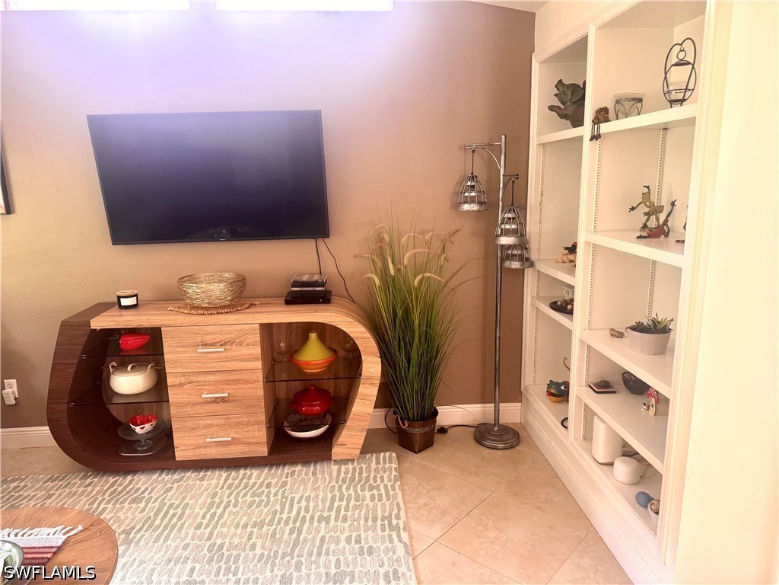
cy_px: 292
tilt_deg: -12.4
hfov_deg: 71.6
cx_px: 390
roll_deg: +1.6
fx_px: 540
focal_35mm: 24
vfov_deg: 56.8
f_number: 1.78
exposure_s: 1/60
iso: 250
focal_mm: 6.76
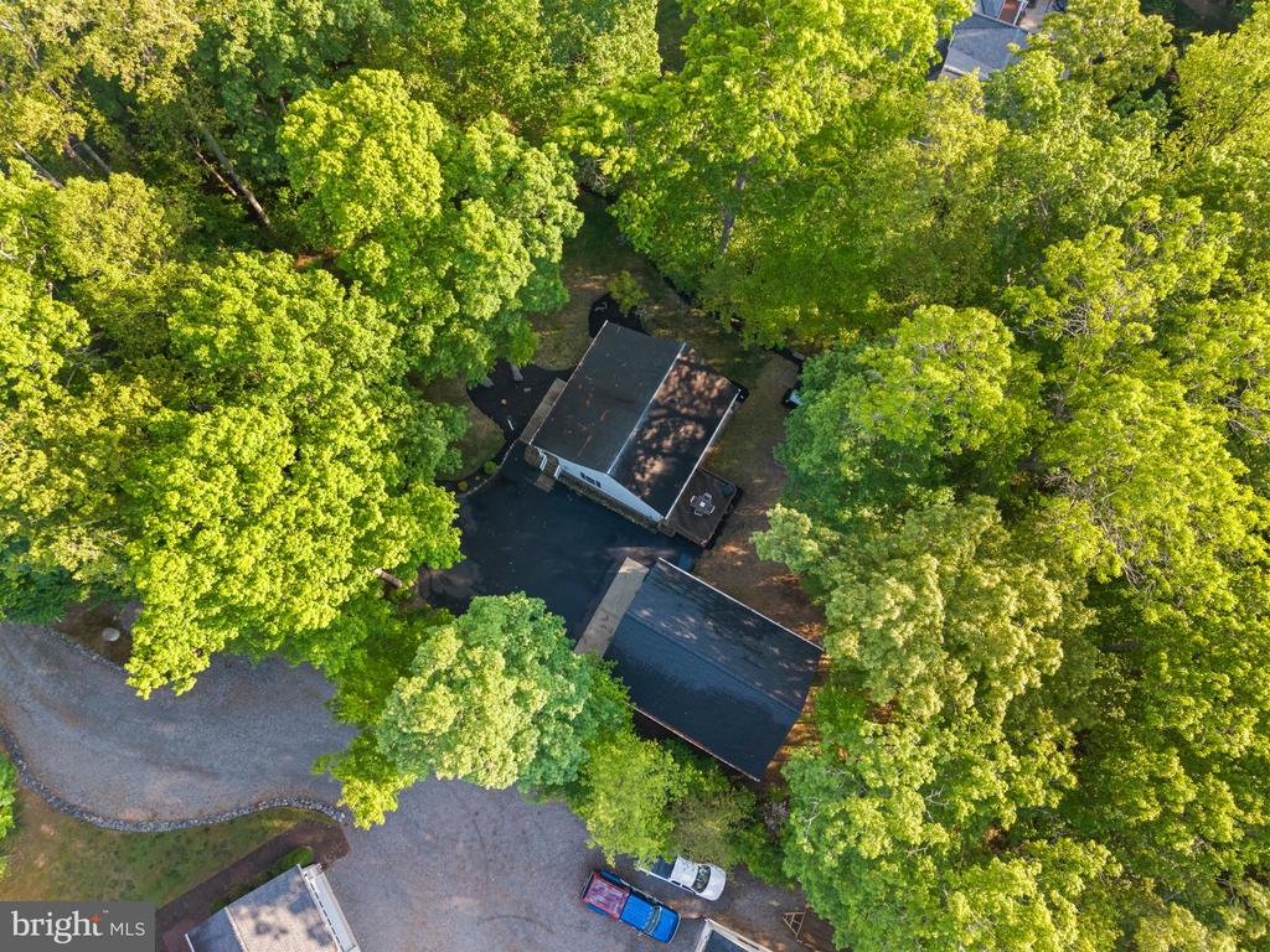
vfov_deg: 56.8
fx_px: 881
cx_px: 635
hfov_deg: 71.6
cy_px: 476
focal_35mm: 24
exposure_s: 1/250
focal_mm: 8.67
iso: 100
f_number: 1.8
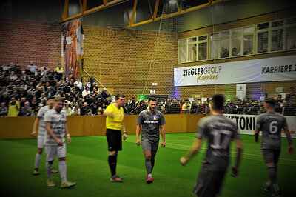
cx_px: 148
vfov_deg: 20.1
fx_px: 555
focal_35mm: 68
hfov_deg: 29.9
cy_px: 98
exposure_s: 1/25
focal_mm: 45
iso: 1600
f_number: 4.8
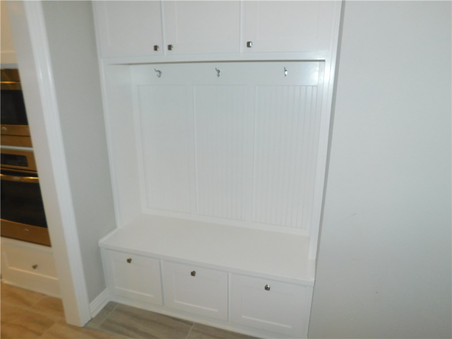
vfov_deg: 58.9
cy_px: 170
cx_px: 226
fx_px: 300
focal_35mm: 23
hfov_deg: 73.9
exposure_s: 1/30
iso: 200
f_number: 3
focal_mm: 4
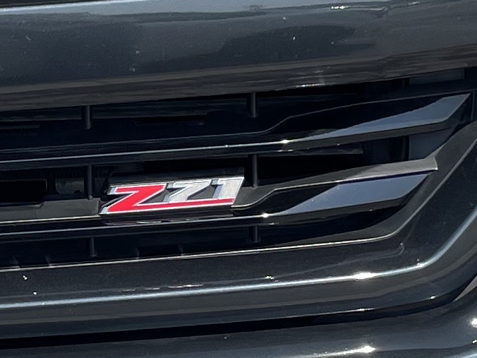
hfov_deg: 12.4
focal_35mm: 155
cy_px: 44
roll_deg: +2.4
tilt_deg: -10.3
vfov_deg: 9.5
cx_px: -126
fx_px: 2136
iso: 32
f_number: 1.6
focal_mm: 4.2
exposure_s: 1/2398
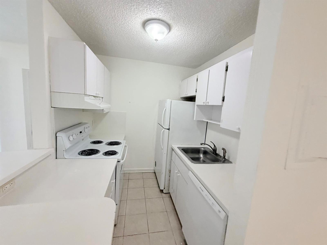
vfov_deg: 85.7
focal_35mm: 14
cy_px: 122
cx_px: 164
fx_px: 132
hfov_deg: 102.1
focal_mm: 2.22
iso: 200
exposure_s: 1/120
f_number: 2.2
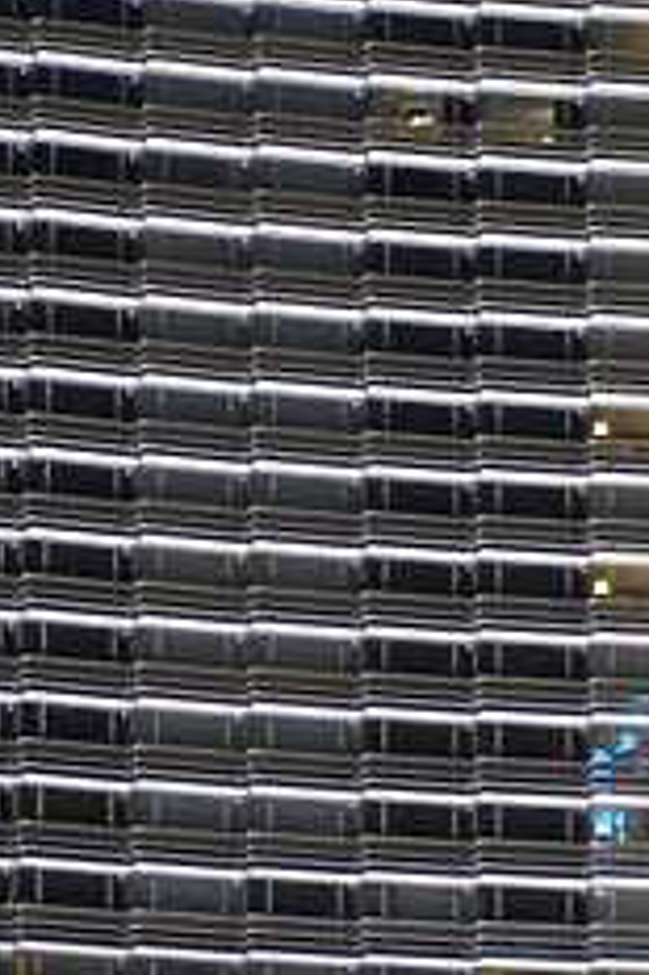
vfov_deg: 7.4
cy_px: 285
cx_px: 863
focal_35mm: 278
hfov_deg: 4.9
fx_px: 7528
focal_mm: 48
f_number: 2.8
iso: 800
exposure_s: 1/10
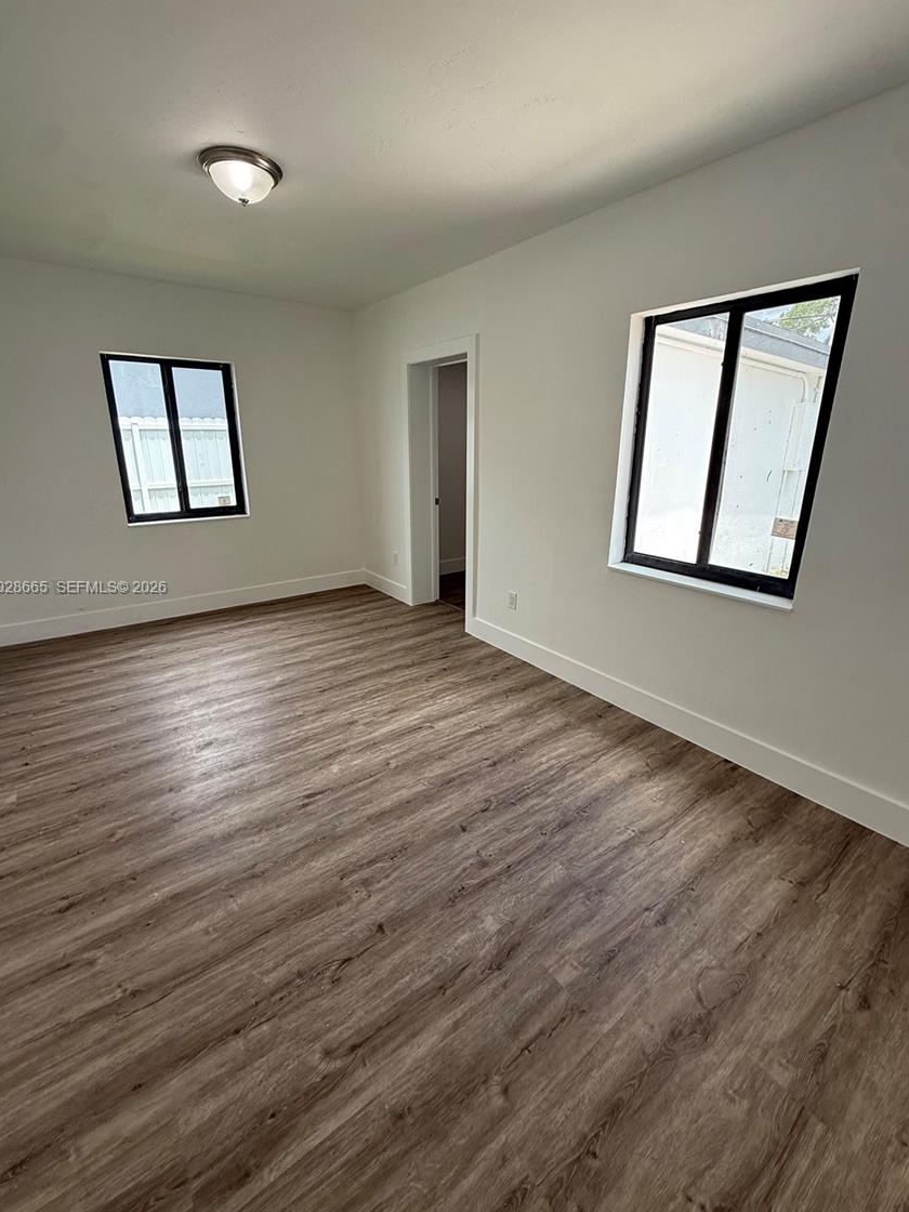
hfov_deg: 81.7
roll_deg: +0.7
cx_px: 453
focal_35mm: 15
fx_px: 525
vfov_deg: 98.1
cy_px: 589
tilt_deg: -15.4
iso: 64
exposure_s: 1/191
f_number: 2.2
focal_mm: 2.22
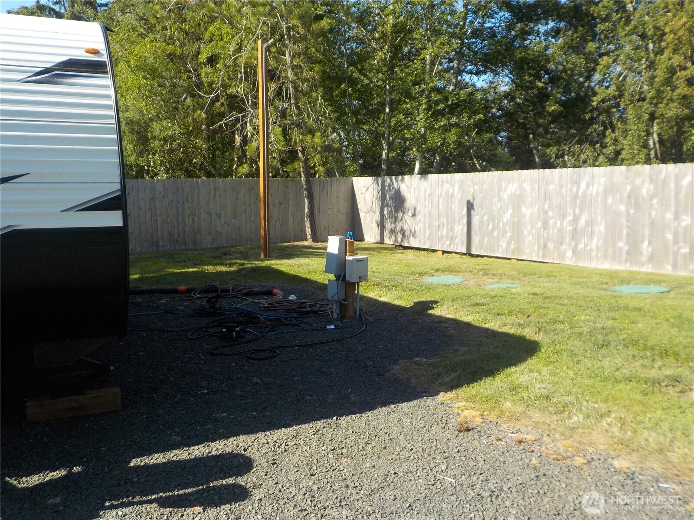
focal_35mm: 30
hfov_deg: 60.0
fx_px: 601
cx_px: 347
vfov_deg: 46.8
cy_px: 260
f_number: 3.3
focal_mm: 4.1
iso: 125
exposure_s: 1/640
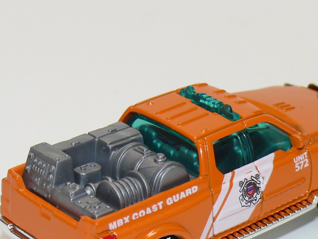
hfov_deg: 11.7
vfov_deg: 8.8
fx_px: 1553
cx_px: 195
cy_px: 157
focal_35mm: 169
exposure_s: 1/30
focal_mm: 13.7
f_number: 4
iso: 100
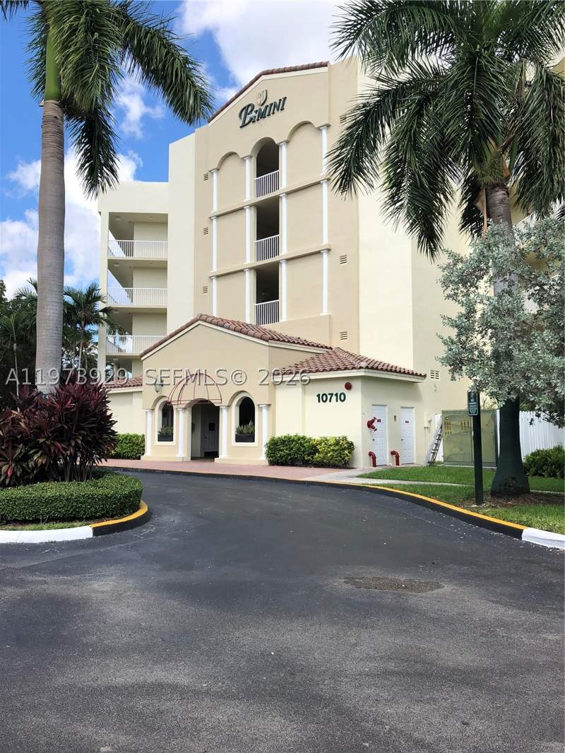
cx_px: 282
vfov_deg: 63.4
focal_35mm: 28
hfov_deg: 49.8
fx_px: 609
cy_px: 376
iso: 20
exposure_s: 1/1245
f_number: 1.8
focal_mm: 3.99
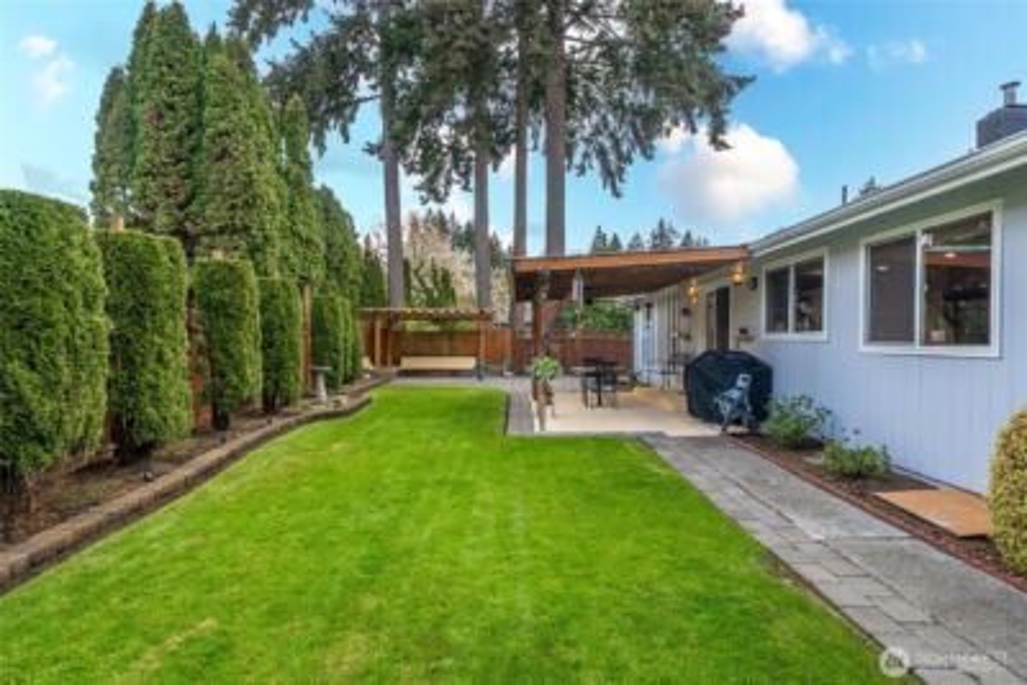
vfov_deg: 64.6
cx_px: 514
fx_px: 542
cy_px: 342
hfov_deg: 86.9
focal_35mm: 19
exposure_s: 1/30
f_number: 7.1
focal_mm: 19
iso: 80
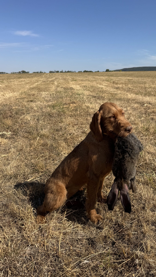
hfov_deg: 40.9
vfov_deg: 67.8
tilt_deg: -19.7
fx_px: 206
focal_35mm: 28
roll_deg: +0.8
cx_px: 105
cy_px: 148
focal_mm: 6.76
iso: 80
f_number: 1.78
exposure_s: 1/4608
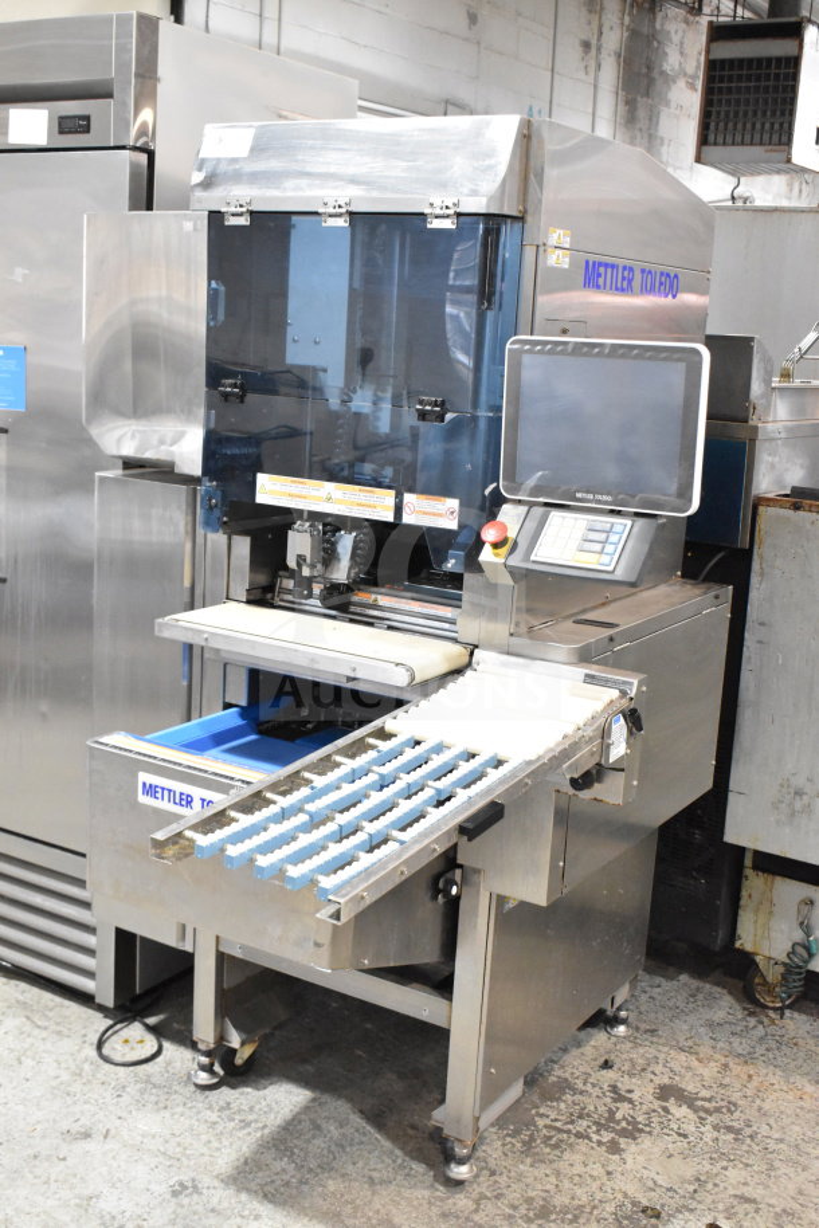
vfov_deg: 46.4
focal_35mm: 42
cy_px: 614
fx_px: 1433
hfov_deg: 31.9
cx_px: 410
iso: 6400
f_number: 7.1
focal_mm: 28
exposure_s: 1/200
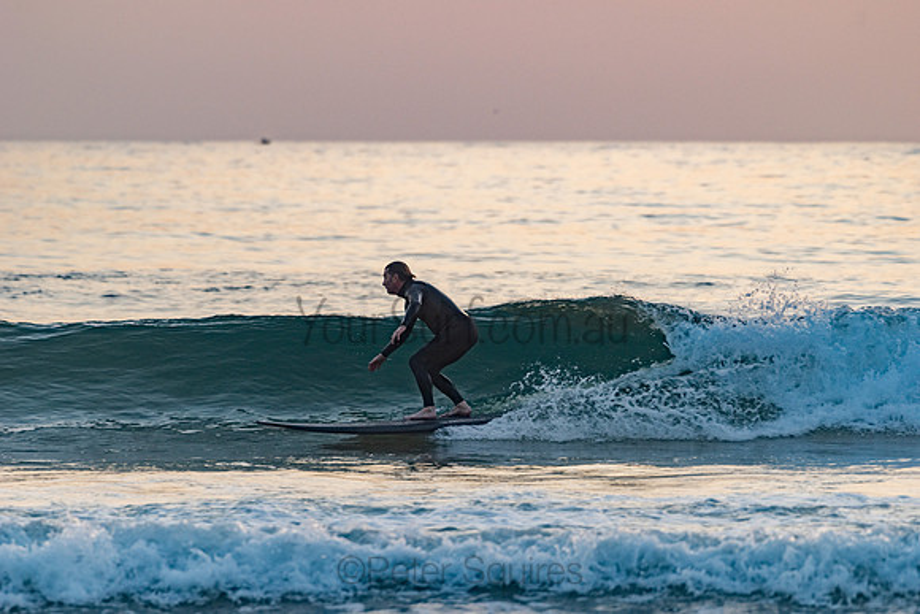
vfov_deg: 4.4
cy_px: 307
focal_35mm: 310
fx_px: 7924
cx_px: 460
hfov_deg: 6.6
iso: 280
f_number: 5.6
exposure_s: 1/320
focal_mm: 310
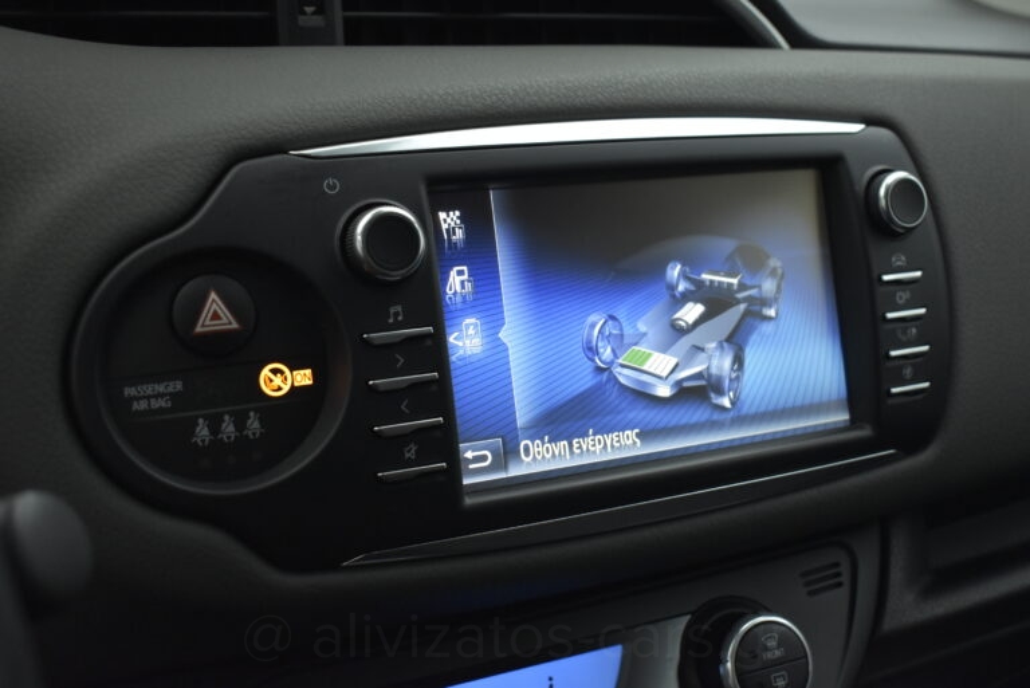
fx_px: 1288
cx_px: 515
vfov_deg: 29.9
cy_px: 344
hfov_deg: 43.6
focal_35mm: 45
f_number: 4.2
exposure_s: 1/125
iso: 1600
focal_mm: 30
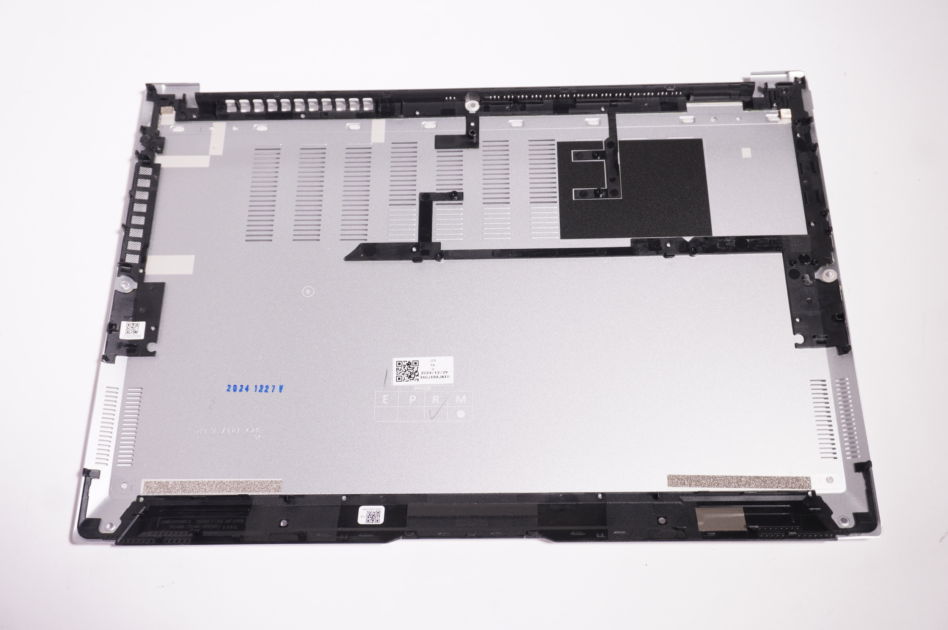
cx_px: 474
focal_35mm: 38
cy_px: 315
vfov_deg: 35.4
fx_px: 987
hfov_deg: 51.3
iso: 125
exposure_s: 1/13
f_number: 5.6
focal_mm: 25
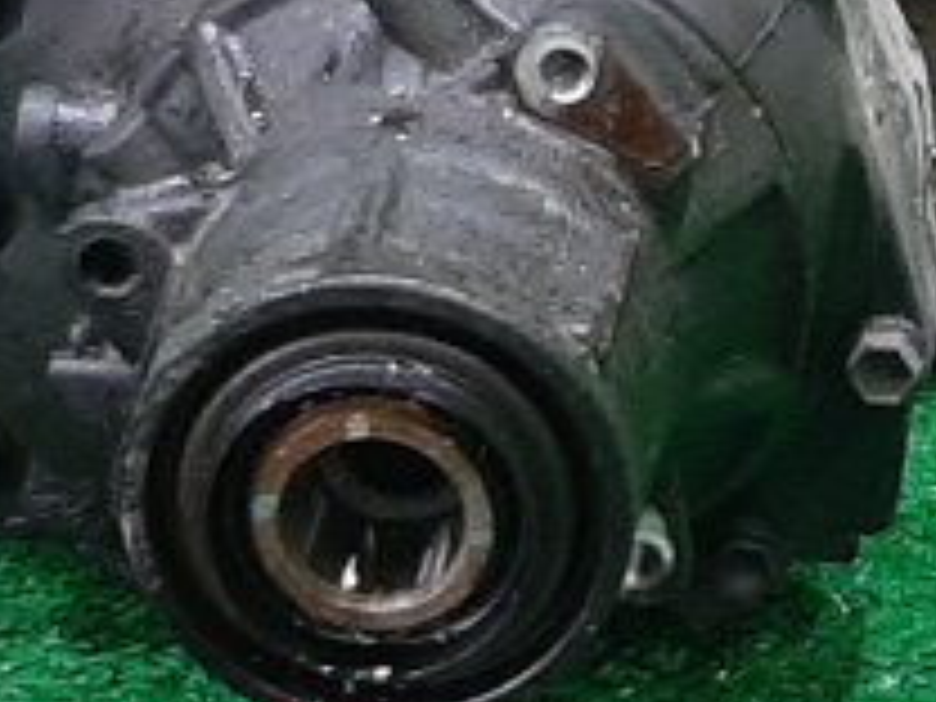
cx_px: 1040
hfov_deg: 10.8
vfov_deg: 8.2
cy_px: 284
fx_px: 4867
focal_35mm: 180
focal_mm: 3.93
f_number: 1.7
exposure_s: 1/50
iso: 206
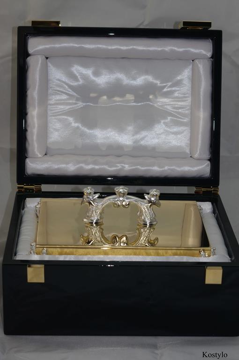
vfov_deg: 27.0
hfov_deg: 18.1
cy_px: 180
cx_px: 120
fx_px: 749
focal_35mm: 75
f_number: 8
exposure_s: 1/30
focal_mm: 50
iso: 200
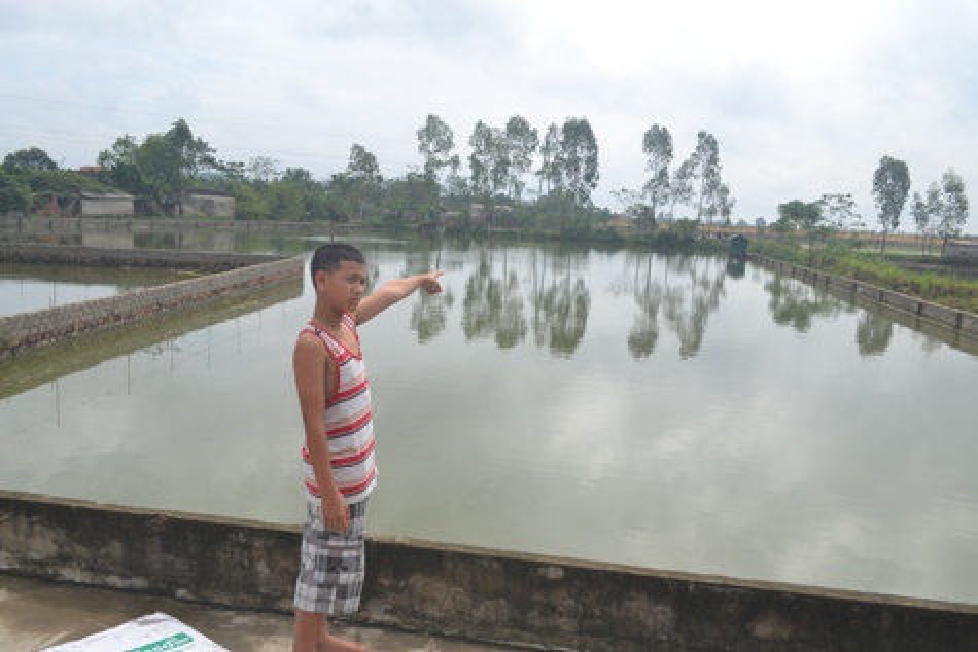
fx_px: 815
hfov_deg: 61.9
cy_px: 326
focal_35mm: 30
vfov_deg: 43.6
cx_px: 489
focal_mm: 20
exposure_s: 1/320
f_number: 9
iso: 100
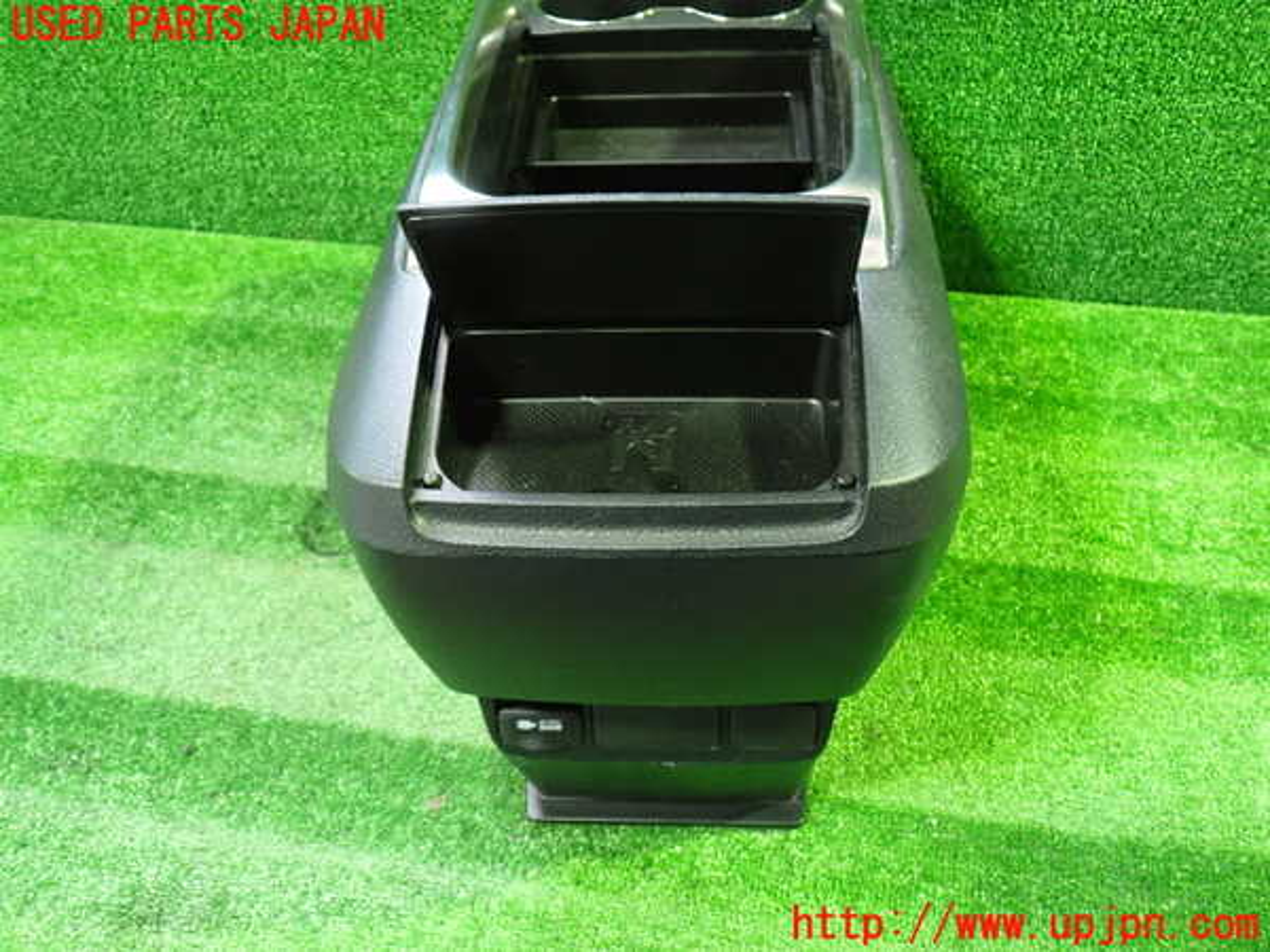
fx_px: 1101
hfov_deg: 60.0
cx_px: 635
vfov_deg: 46.8
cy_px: 476
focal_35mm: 30
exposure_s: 1/20
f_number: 2.3
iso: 800
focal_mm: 5.4
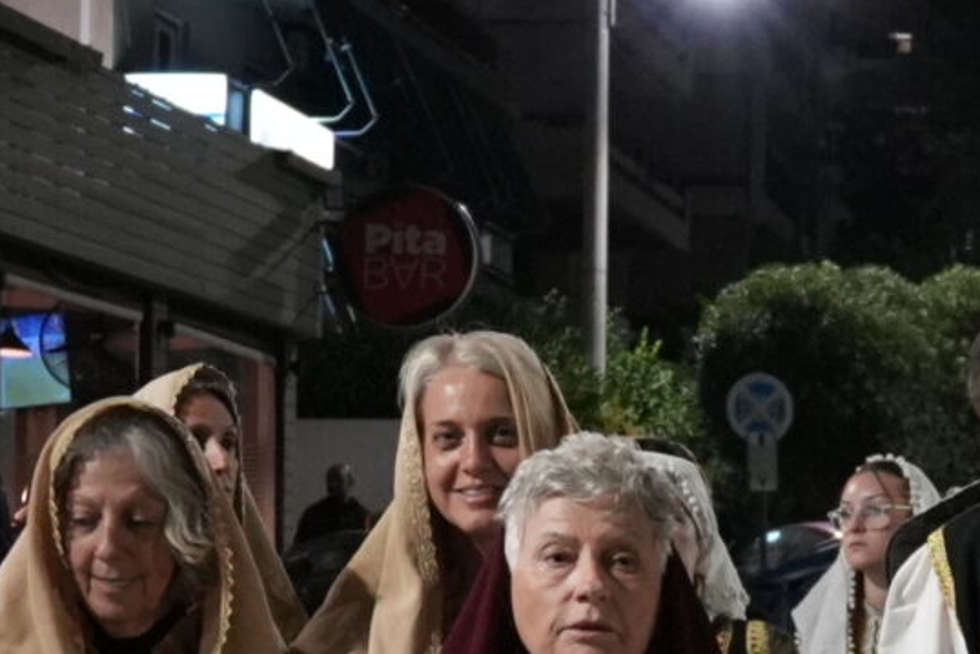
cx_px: 1073
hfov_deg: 16.7
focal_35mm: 119
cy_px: 728
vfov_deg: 11.4
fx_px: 3240
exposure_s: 1/125
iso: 3200
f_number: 2.8
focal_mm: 17
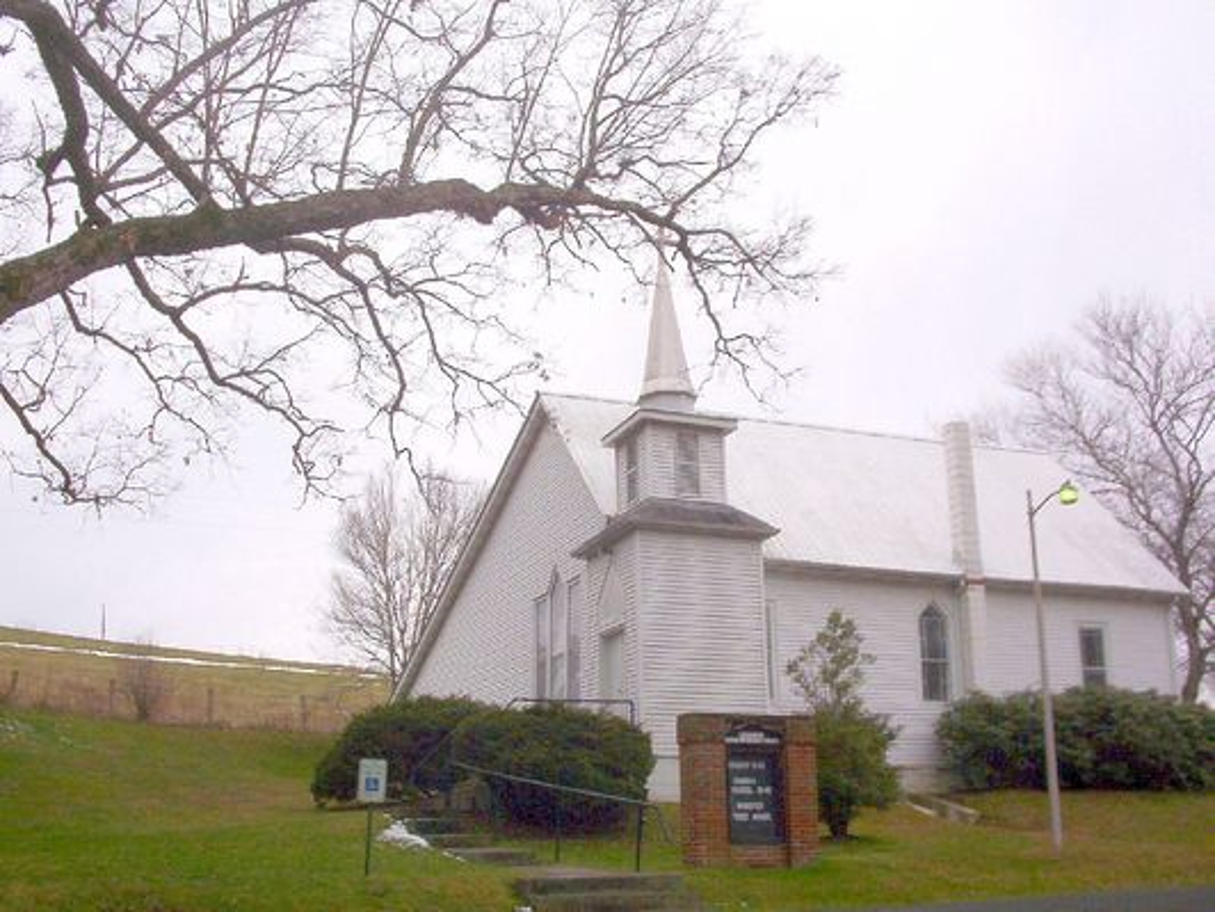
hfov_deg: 47.9
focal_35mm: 39
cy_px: 456
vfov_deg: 36.8
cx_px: 608
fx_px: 1369
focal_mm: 6
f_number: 4.5
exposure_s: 1/413
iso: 100
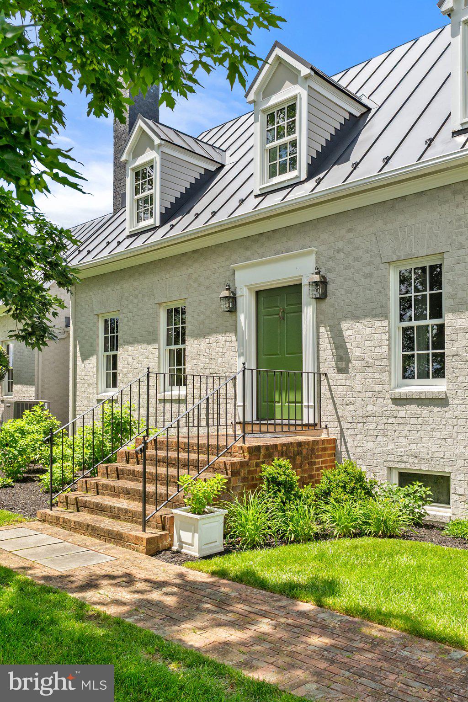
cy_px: 351
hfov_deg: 43.6
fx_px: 585
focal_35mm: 30
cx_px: 234
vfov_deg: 61.9
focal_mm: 20
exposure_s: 1/640
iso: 400
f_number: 8
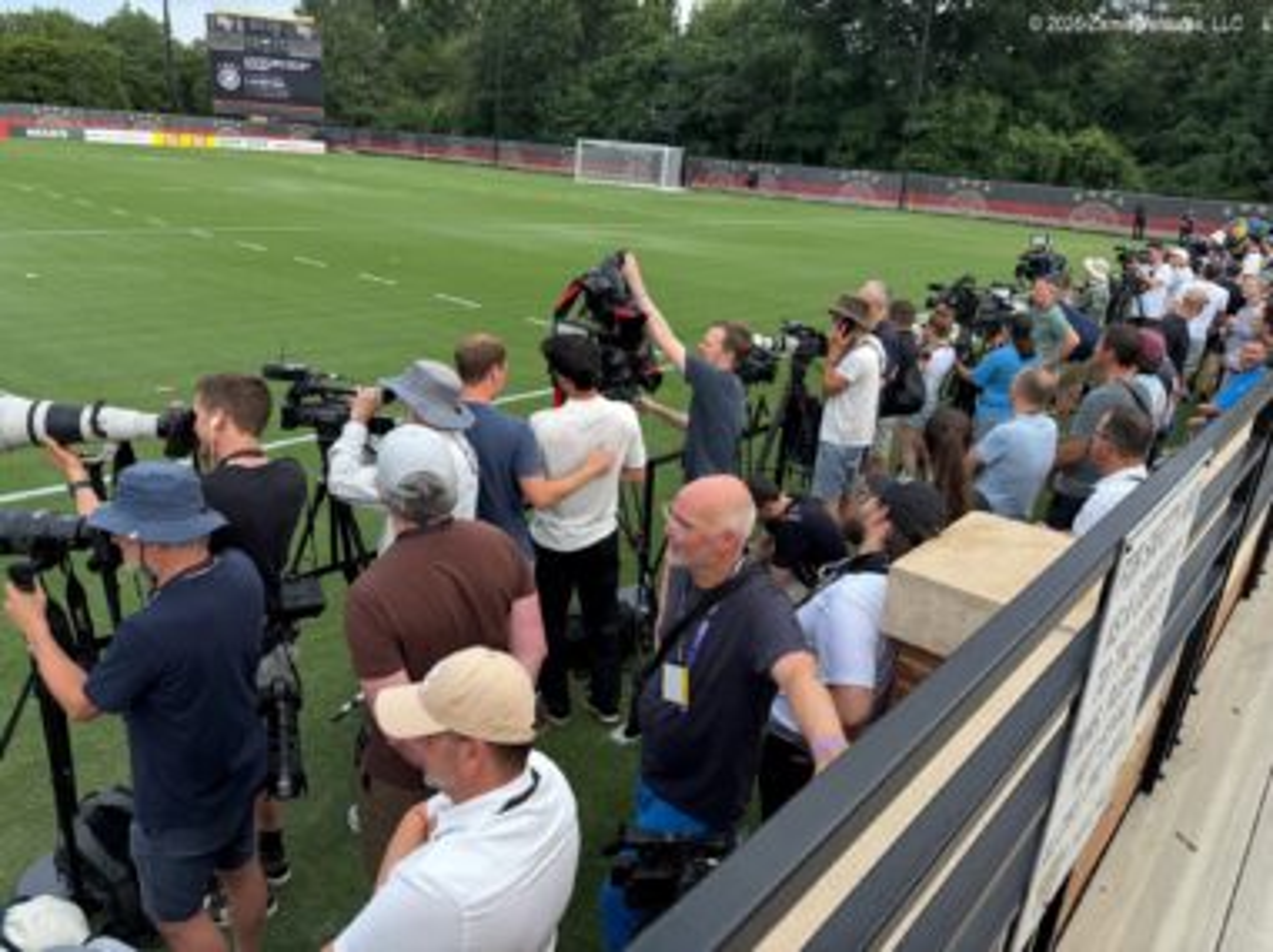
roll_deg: -4.1
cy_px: 476
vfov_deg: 56.7
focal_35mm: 24
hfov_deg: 71.6
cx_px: 636
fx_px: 882
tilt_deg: -22.7
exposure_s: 1/1437
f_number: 1.78
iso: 80
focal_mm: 6.76
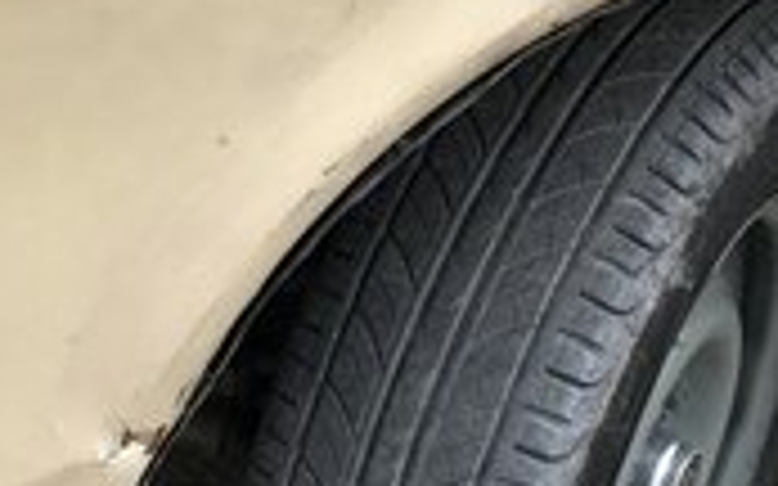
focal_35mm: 85
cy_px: 549
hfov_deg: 24.3
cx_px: 504
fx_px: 1802
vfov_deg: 14.9
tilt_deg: -52.8
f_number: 1.8
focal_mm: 3.99
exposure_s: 1/1114
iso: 20
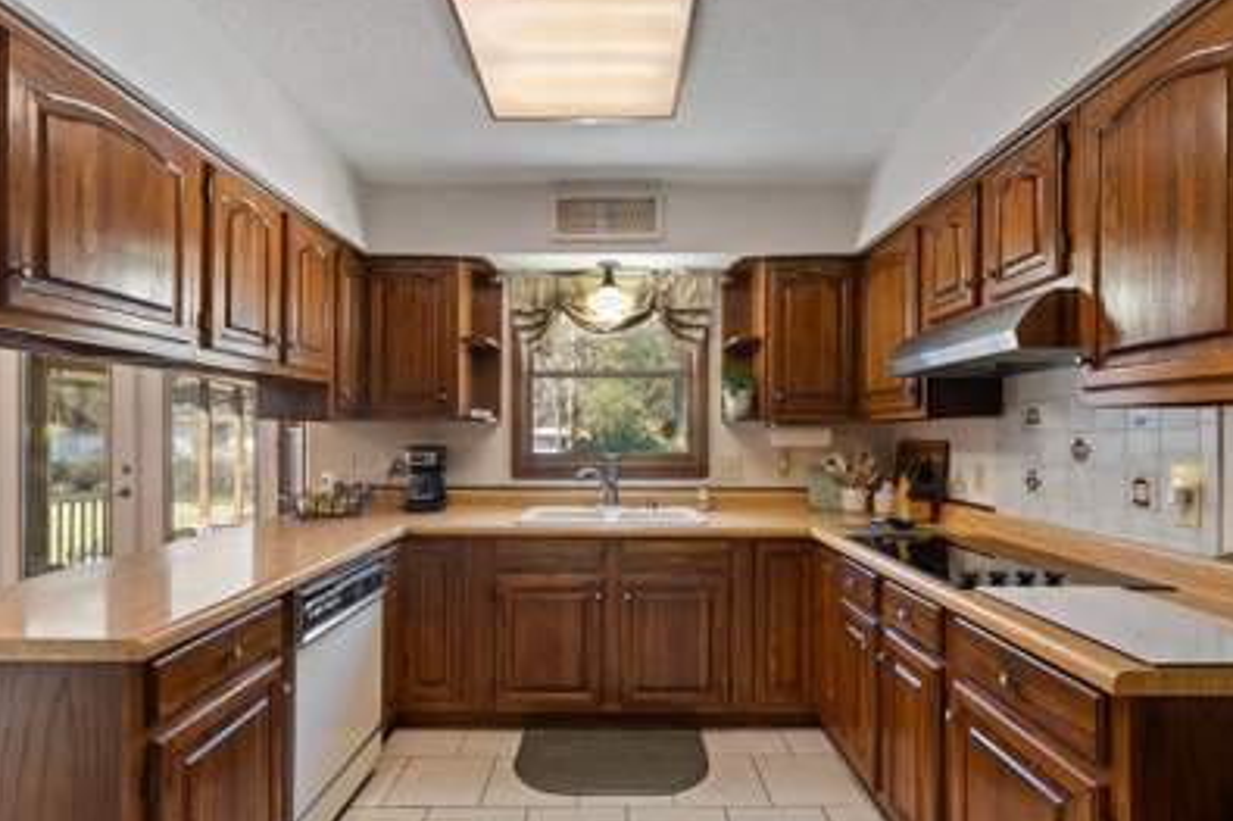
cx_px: 621
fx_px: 582
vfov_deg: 69.9
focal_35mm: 17
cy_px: 476
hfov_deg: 93.3
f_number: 6.3
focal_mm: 14
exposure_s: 1/2
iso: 320
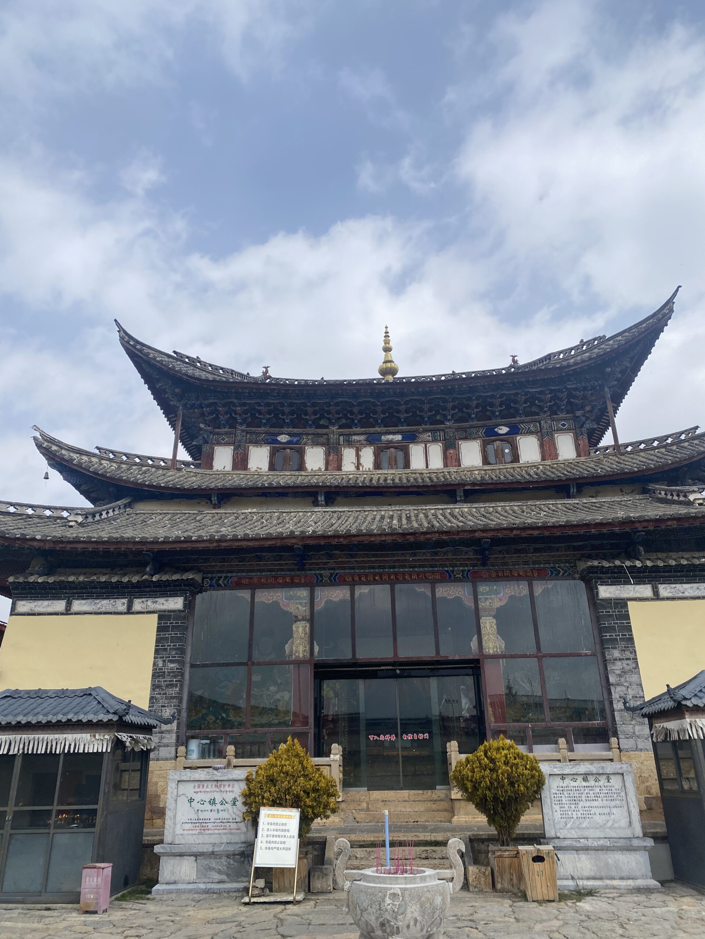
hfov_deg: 53.1
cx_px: 352
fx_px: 706
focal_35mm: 26
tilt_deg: +26.3
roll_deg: +0.7
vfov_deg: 67.3
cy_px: 470
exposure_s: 1/3984
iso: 32
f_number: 1.8
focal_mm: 4.25
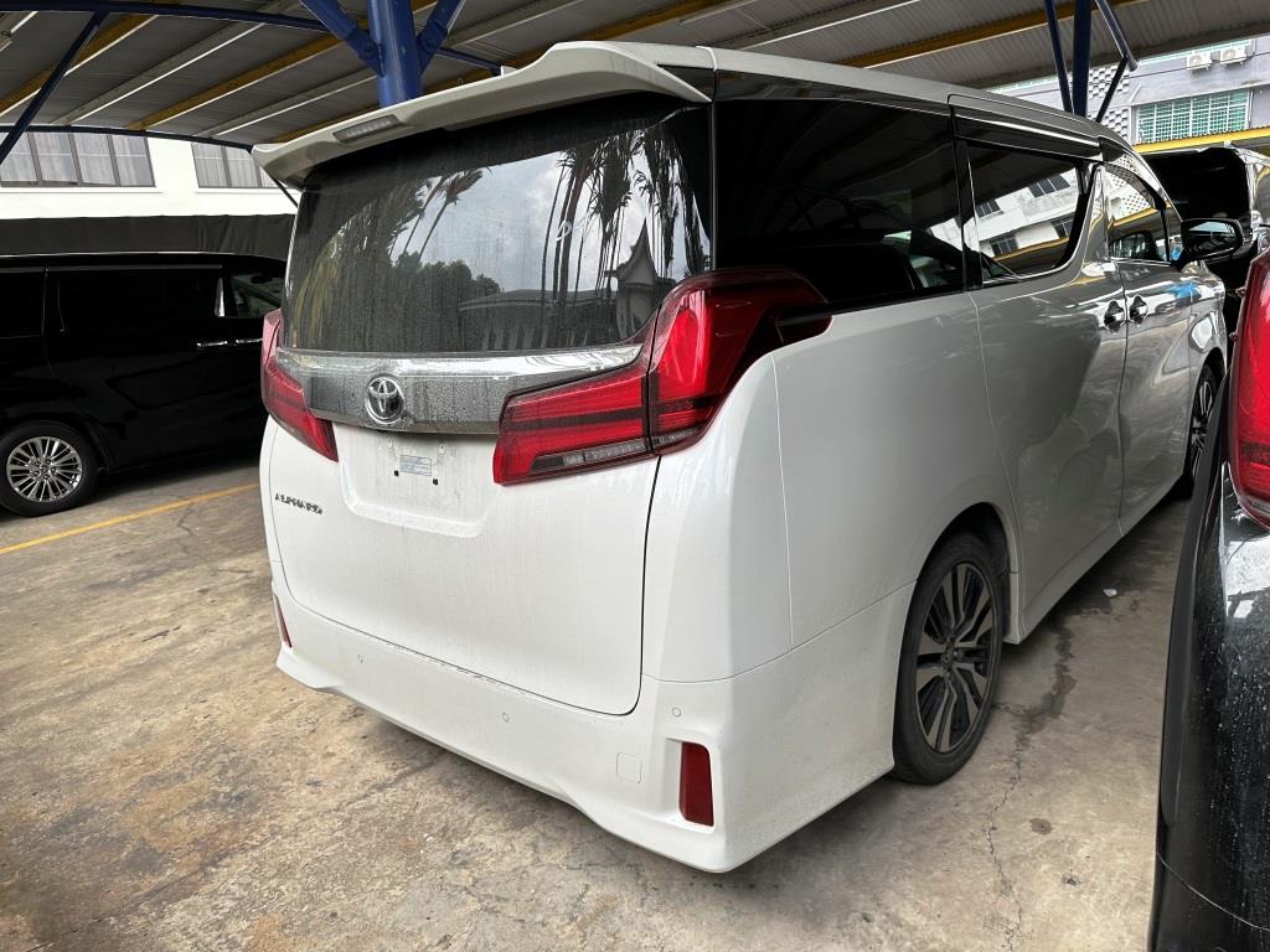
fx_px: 881
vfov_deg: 56.8
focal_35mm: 24
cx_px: 635
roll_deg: +5.8
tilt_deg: -13.5
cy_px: 476
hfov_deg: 71.6
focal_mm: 6.86
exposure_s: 1/475
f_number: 1.78
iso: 80
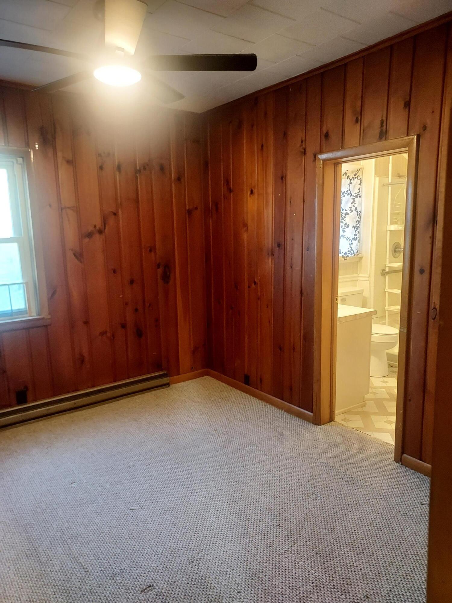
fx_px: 418
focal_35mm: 24
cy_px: 302
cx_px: 226
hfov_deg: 56.8
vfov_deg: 71.6
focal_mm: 4.6
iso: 500
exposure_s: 1/24
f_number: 1.8
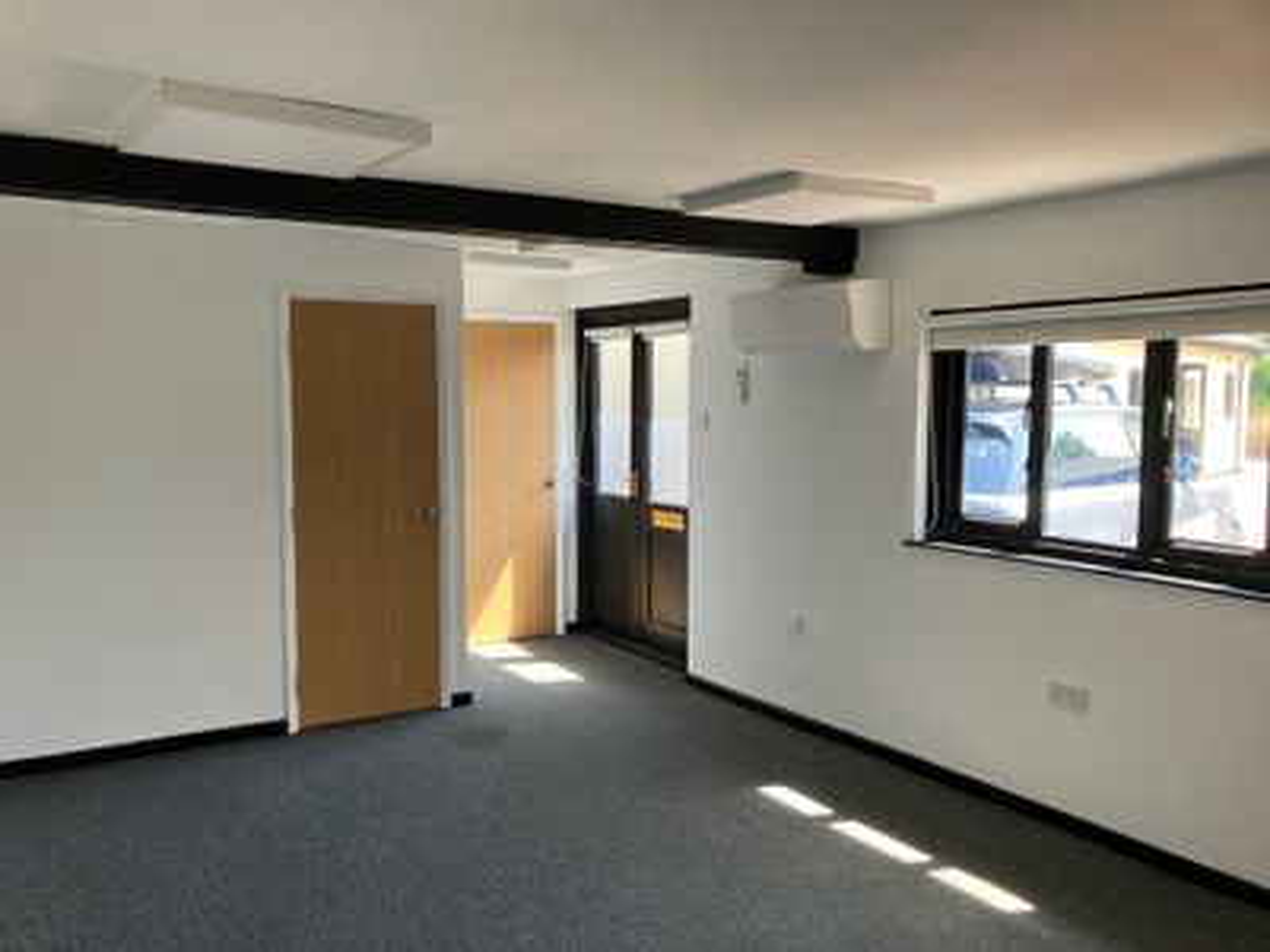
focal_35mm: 28
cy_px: 476
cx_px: 635
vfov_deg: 49.7
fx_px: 1027
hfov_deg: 63.4
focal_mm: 3.99
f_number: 1.8
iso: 80
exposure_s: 1/113
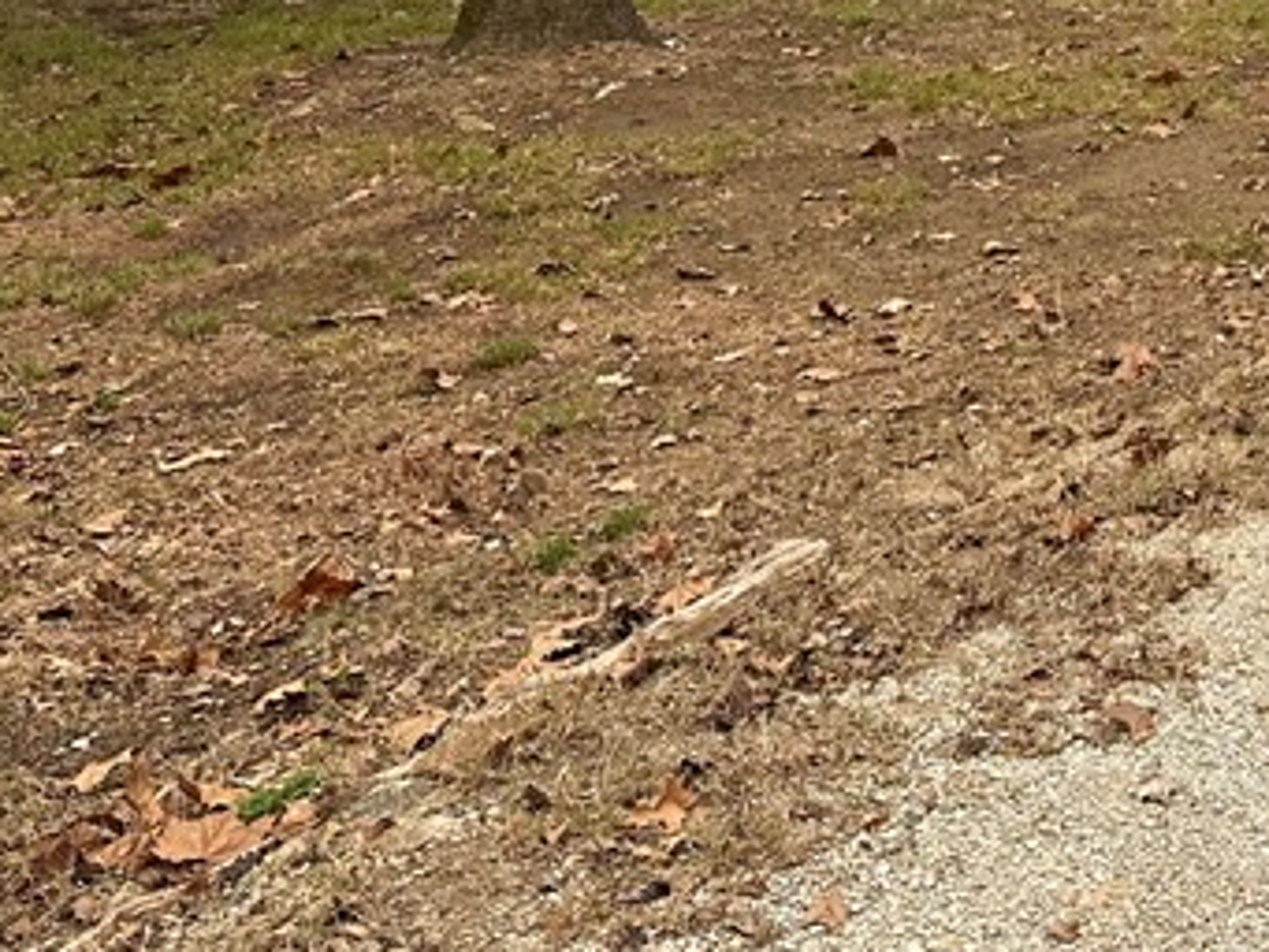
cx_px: 1585
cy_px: -372
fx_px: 2640
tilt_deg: -4.2
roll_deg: +0.5
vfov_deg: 18.6
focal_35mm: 72
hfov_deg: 24.1
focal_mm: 6.86
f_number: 1.78
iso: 80
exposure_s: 1/383
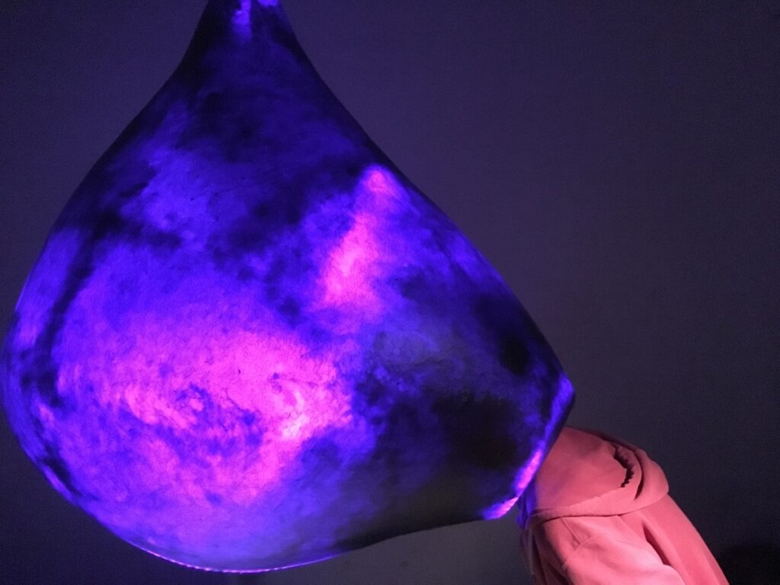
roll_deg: -1.1
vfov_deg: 48.2
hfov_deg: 61.7
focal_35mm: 29
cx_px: 390
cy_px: 292
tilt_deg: -4.5
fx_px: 653
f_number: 2.2
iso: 2000
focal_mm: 4.15
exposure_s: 1/17
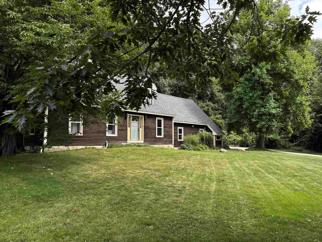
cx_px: 161
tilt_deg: +4.9
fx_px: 242
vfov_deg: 53.1
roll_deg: +0.4
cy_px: 121
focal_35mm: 26
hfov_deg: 67.3
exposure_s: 1/303
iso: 50
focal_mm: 5.96
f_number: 1.6
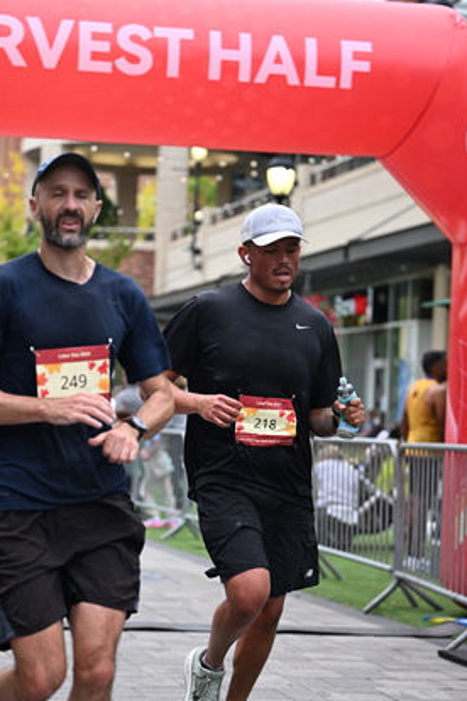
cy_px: 408
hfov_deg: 14.7
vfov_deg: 21.9
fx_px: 1809
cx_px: 184
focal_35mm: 93
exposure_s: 1/2500
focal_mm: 70
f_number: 2.8
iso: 1250
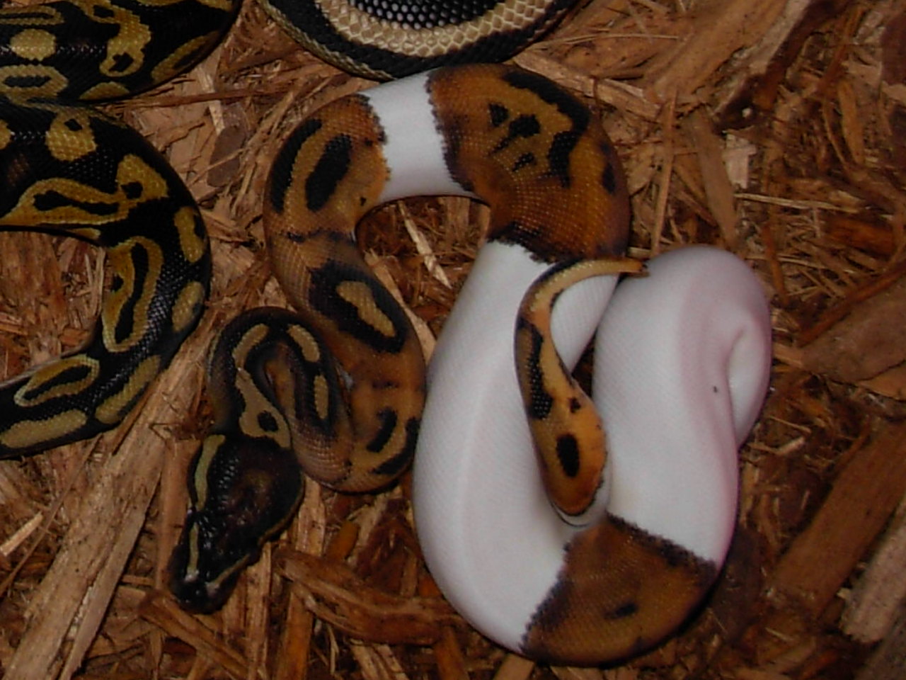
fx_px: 995
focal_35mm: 38
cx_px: 453
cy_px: 340
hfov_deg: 49.0
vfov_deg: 37.7
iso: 79
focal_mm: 6.3
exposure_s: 1/22.6
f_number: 2.9
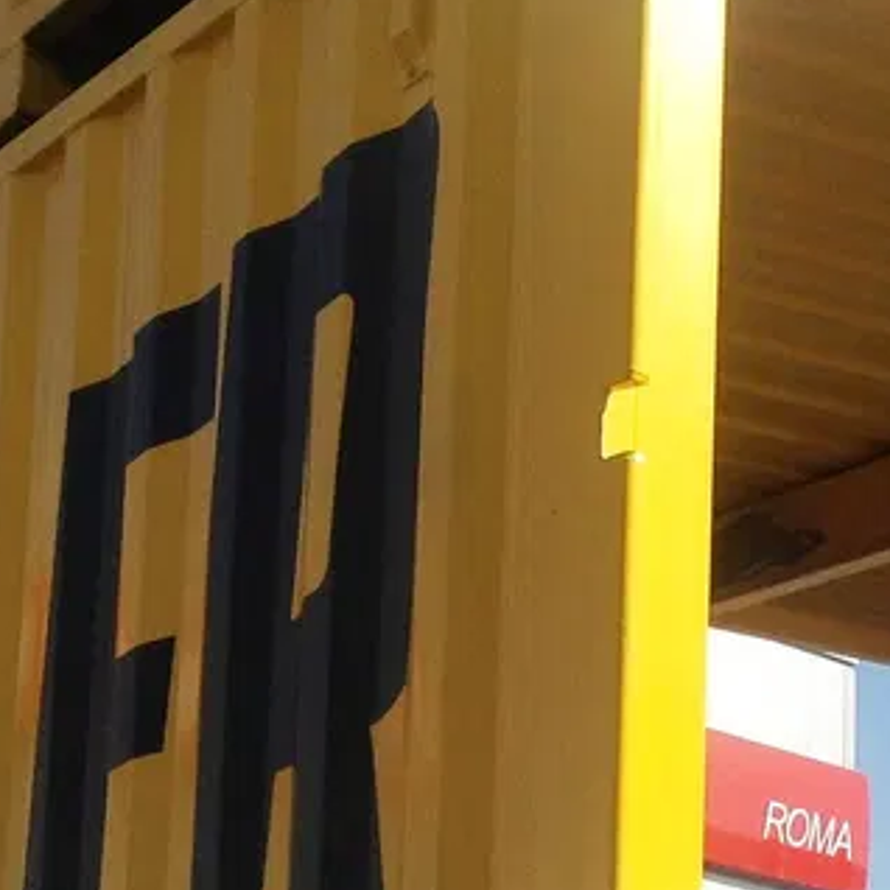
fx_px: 3200
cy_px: 842
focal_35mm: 110
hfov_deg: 15.8
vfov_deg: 15.6
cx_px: 334
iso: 32
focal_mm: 3.3
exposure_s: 1/1182
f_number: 2.4
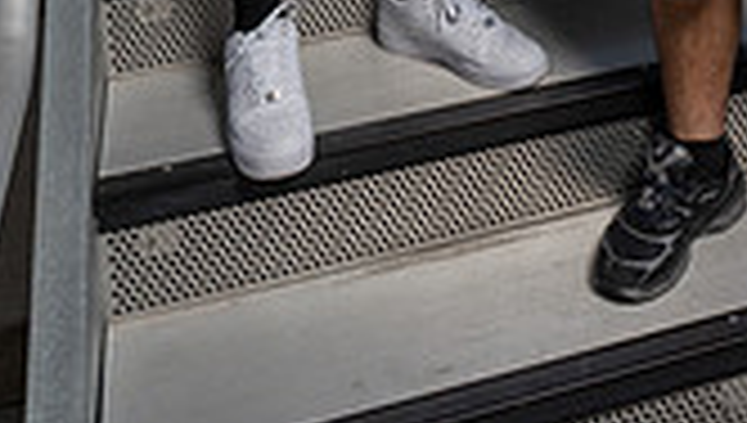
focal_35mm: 68
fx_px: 1349
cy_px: -580
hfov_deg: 30.4
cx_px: 558
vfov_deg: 13.4
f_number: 8
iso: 250
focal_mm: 24
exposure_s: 1/250
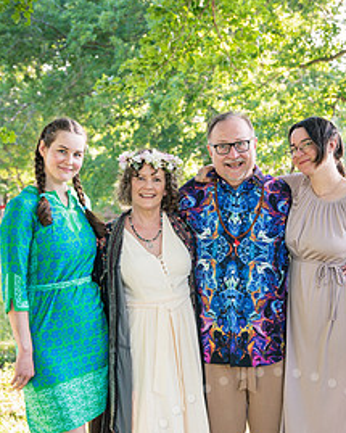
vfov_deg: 27.5
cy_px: 238
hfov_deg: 22.1
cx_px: 194
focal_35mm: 69
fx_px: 884
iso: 1000
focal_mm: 44
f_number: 4
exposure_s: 1/320
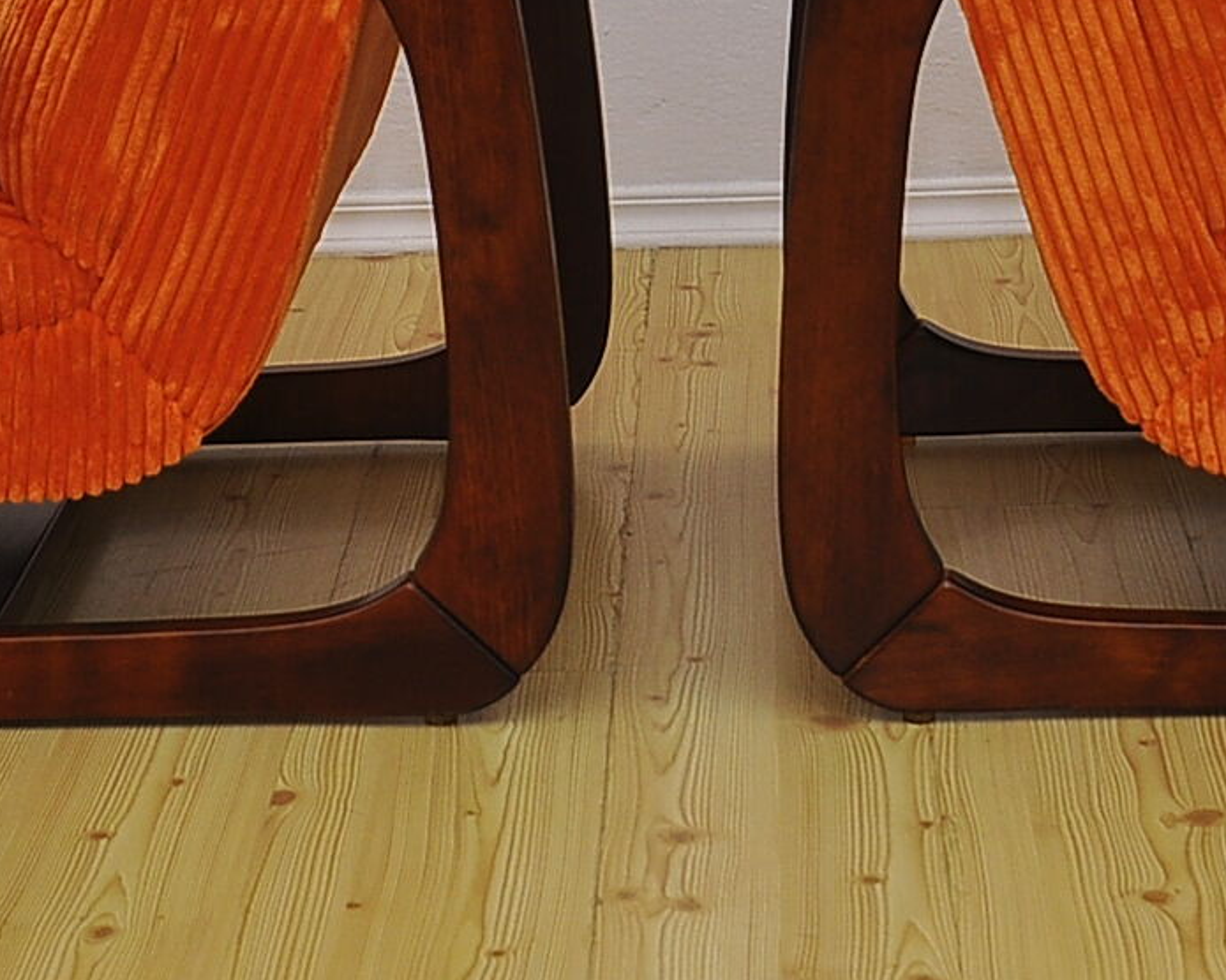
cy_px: -146
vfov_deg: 13.9
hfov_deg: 17.7
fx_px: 3935
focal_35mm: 108
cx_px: 665
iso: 200
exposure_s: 1/200
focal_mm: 25
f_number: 4
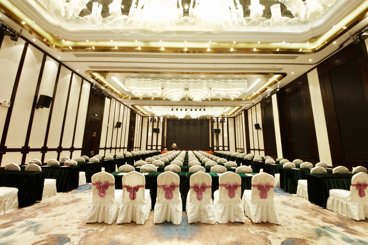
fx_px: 123
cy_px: 122
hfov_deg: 112.6
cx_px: 184
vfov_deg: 90.0
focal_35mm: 12
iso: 100
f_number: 16
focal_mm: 8
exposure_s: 2
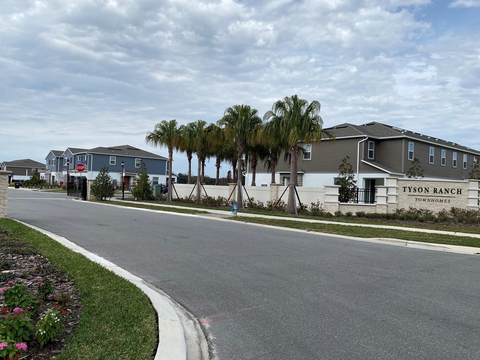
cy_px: 185
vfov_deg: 51.4
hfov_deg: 65.3
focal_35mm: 27
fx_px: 374
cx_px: 247
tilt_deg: -0.2
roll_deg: -2.1
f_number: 1.8
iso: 32
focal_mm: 4.25
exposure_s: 1/3205
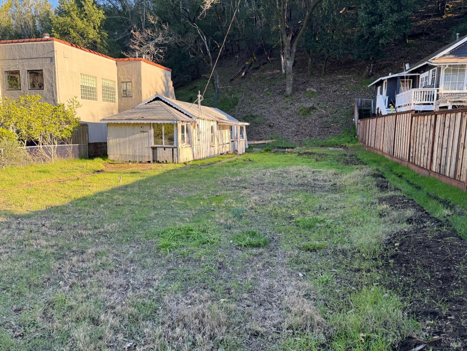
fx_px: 324
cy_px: 176
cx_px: 234
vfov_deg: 56.8
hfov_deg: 71.6
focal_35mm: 24
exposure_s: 1/412
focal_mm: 6.76
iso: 80
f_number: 1.78
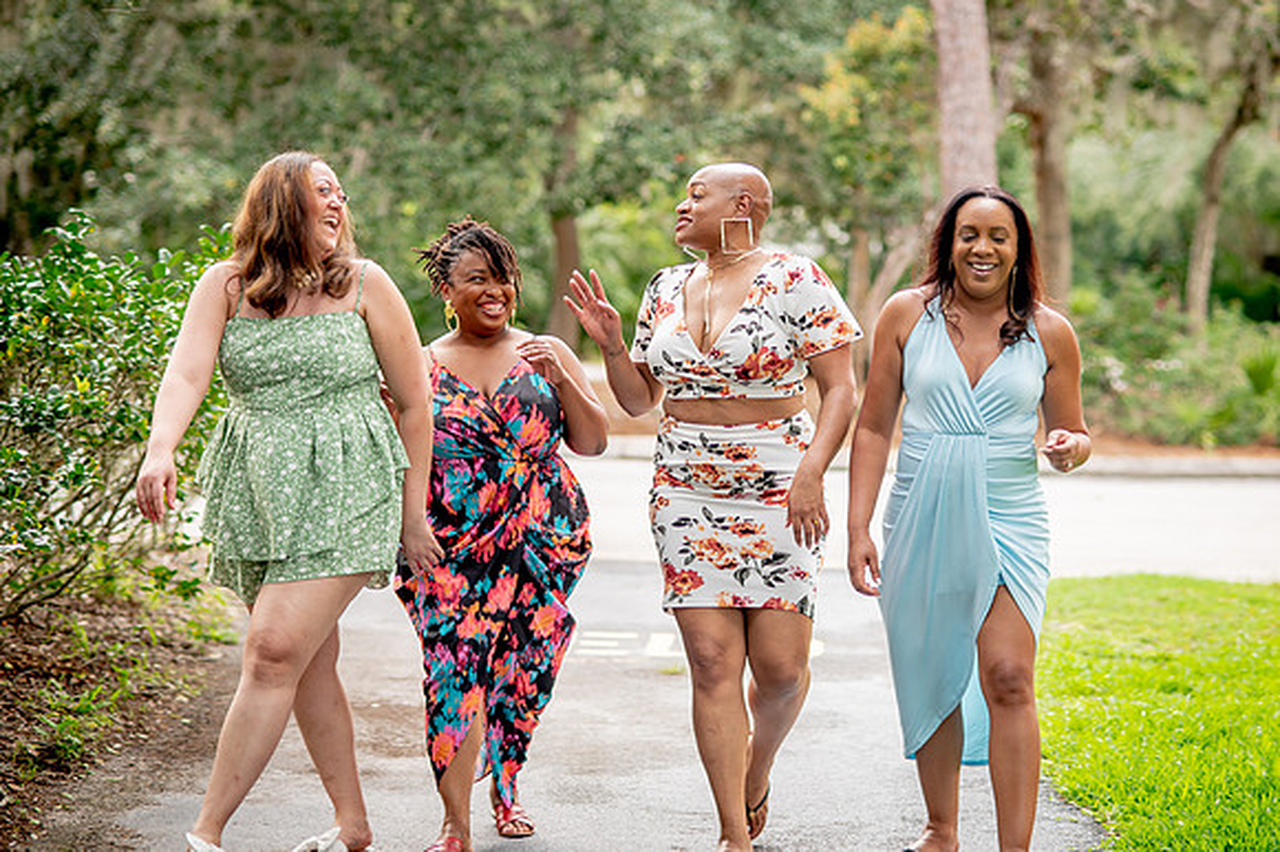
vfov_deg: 14.1
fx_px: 3436
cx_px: 728
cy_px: 382
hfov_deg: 21.1
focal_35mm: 97
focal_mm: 85
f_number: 2.8
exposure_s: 1/250
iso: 100
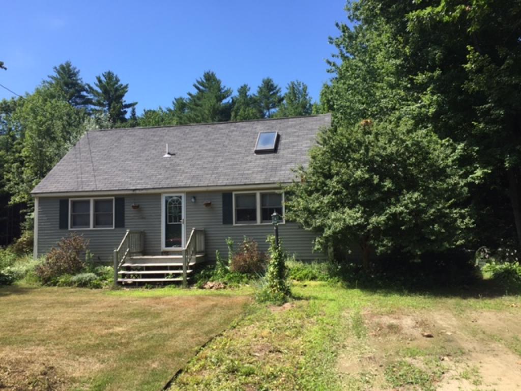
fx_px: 436
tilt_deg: +3.8
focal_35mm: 29
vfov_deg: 48.2
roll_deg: +0.2
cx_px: 260
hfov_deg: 61.7
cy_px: 196
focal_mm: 4.15
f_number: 2.2
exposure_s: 1/1163
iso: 32
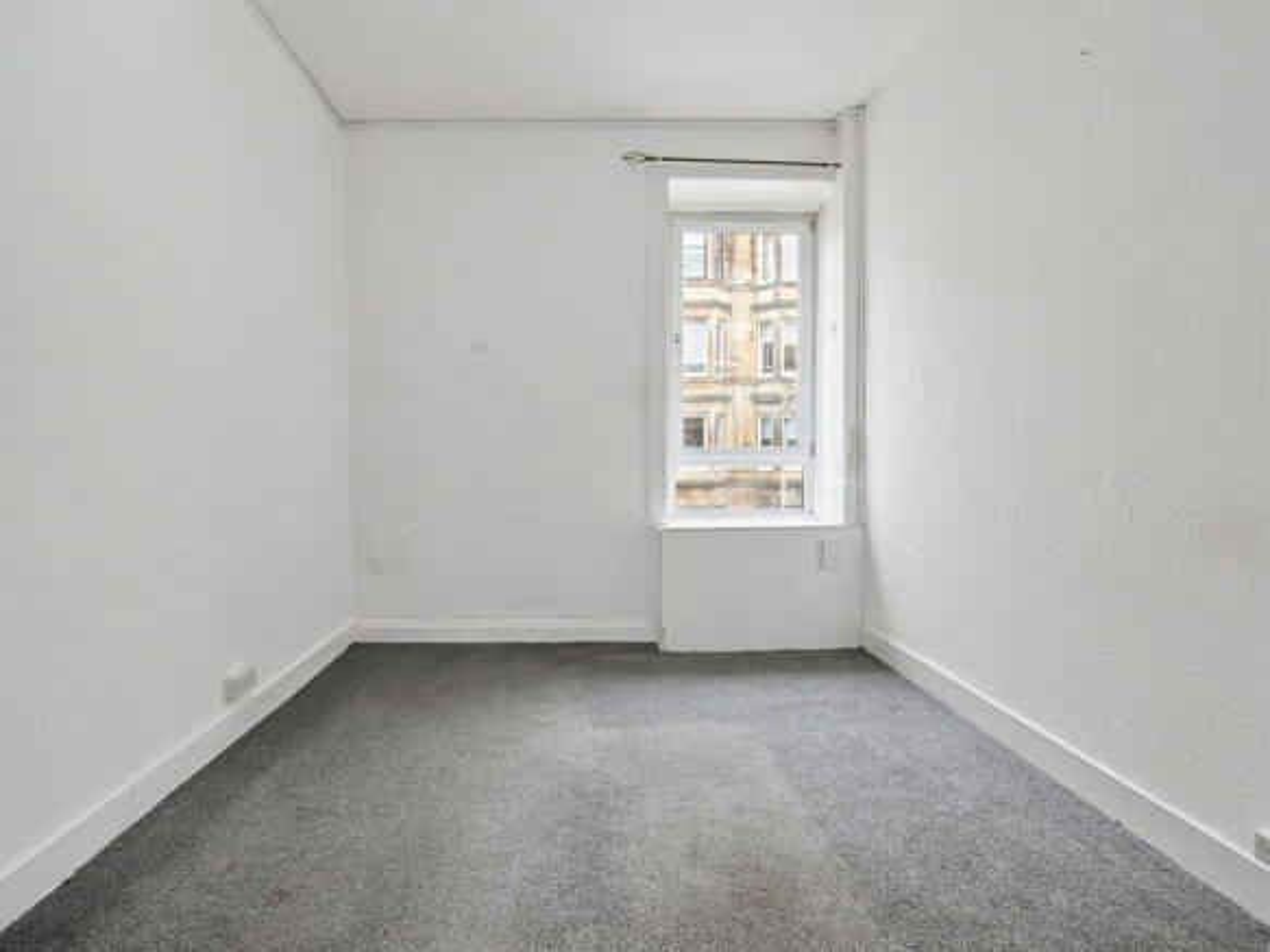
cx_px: 635
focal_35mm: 16
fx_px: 587
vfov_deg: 78.1
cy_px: 476
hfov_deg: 94.5
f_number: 4.5
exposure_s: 1/400
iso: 1250
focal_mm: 8
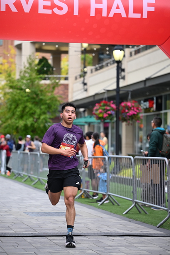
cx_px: 85
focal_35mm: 103
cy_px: 128
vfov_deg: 19.8
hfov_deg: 13.3
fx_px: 729
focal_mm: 103
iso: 640
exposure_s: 1/2000
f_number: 2.8
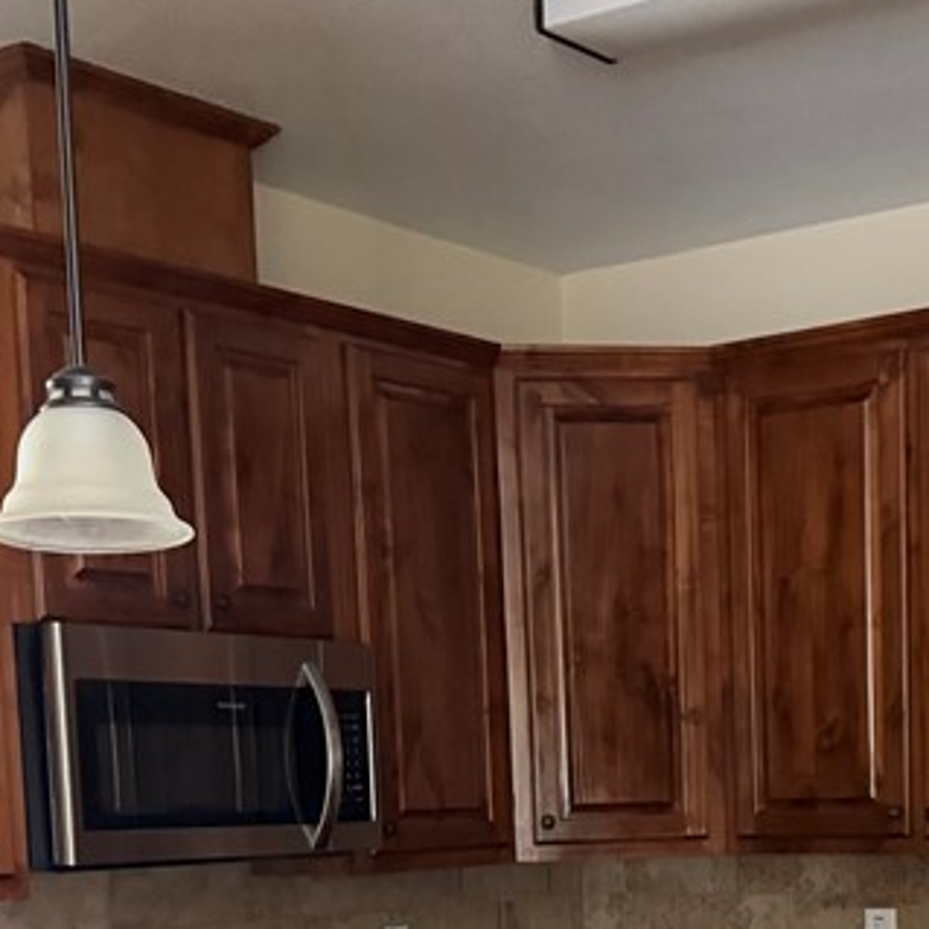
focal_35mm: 68
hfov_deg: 25.1
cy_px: 984
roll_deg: +0.9
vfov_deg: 24.0
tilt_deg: -4.9
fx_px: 2065
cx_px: 702
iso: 1000
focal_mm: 6.76
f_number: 1.78
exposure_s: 1/35
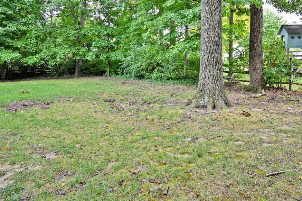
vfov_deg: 51.2
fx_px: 201
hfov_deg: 73.7
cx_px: 149
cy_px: 54
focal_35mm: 24
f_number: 4
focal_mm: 15
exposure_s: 1/250
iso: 220
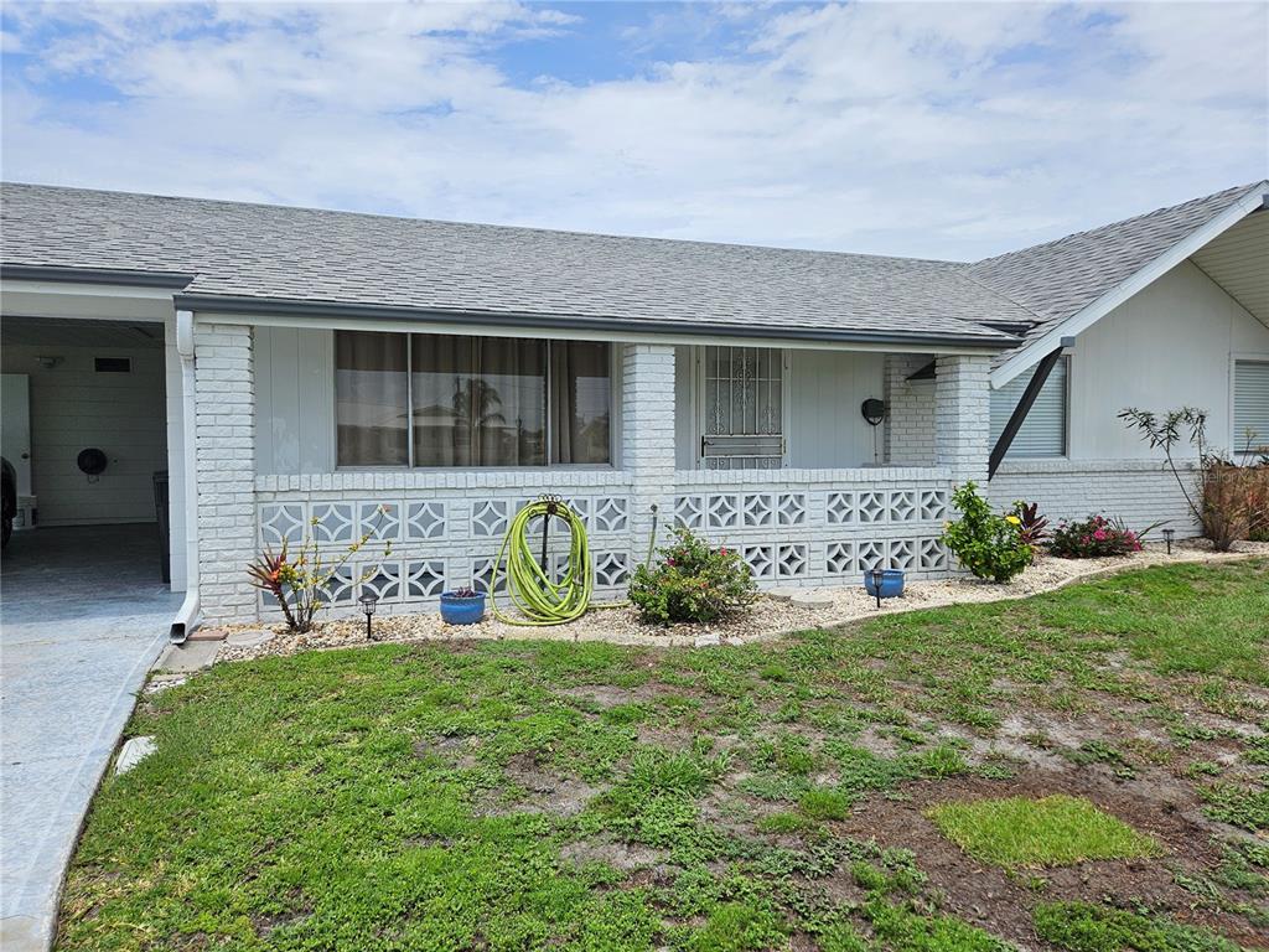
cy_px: 476
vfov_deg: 58.9
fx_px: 843
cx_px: 634
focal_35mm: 23
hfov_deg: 73.9
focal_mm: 5.4
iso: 25
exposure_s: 1/3354
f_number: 1.8
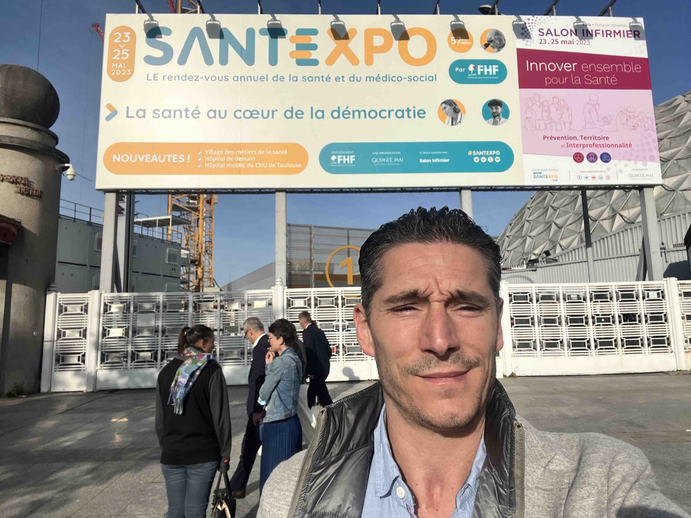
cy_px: 259
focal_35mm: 23
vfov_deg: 58.9
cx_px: 346
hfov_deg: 73.9
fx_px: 459
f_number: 2.2
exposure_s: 1/1684
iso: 32
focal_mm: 2.71
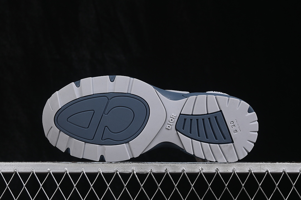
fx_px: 627
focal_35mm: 75
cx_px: 150
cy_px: 100
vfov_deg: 18.2
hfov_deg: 27.0
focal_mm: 50
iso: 160
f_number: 8
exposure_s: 1/80
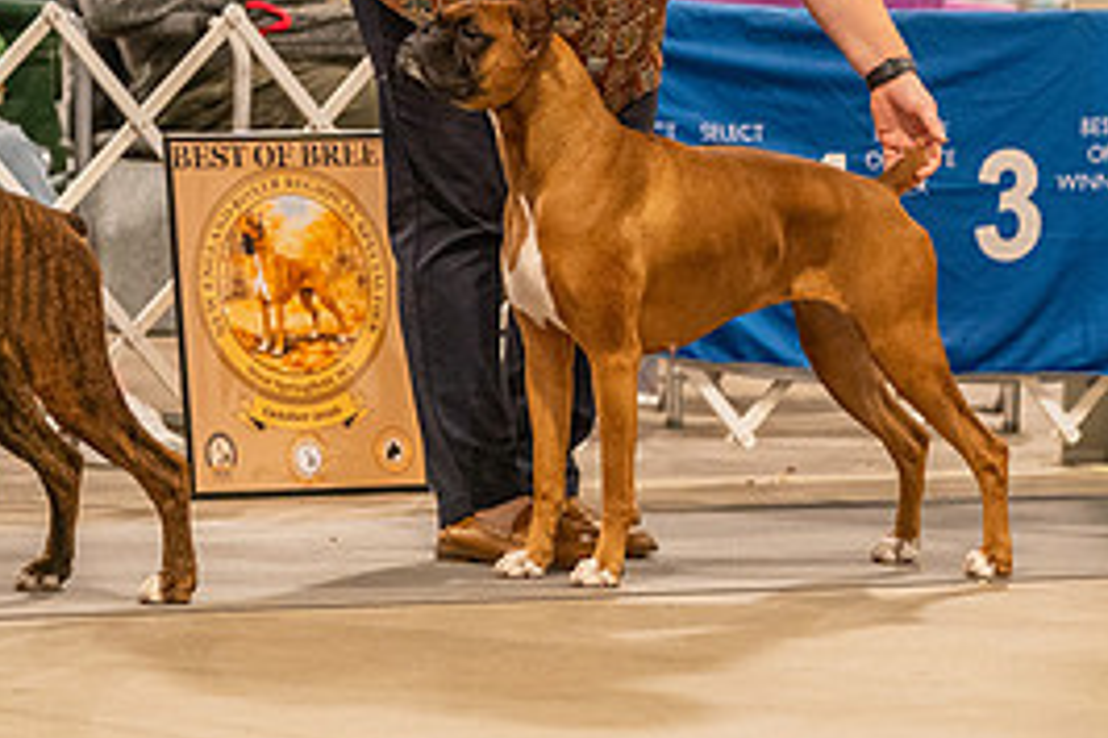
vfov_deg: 4.1
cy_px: 77
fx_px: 10396
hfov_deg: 6.1
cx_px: 454
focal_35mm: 338
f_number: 3.5
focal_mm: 155
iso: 6400
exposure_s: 1/250
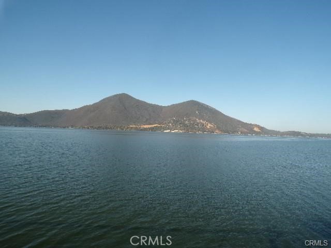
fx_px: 229
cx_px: 166
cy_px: 124
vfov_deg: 56.8
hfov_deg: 71.6
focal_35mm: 24
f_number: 4.4
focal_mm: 4.3
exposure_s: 1/550
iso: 100
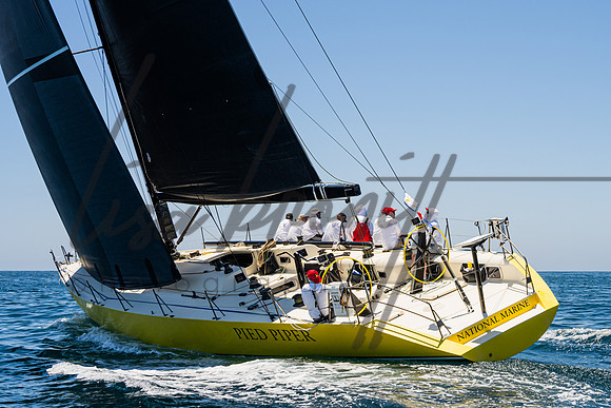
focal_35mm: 63
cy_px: 247
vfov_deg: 21.6
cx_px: 400
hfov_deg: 31.8
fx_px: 1065
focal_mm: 47
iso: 500
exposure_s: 1/2000
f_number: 8
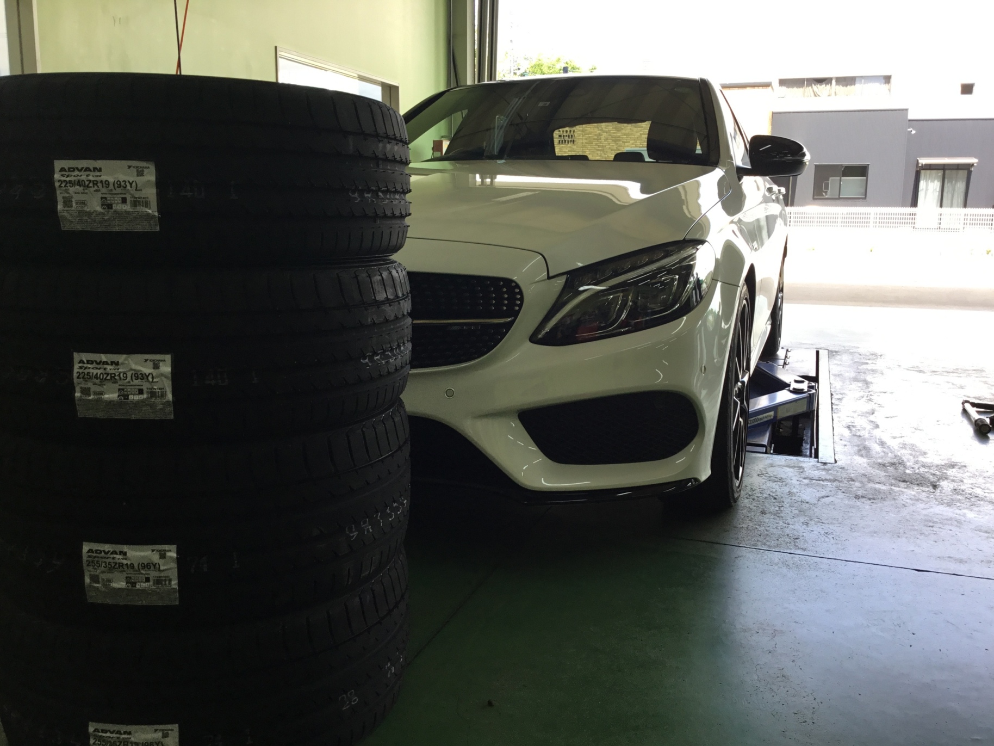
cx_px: 497
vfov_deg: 45.4
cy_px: 373
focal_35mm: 31
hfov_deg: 58.4
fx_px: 890
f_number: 2.4
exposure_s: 1/120
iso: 32
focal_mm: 3.3
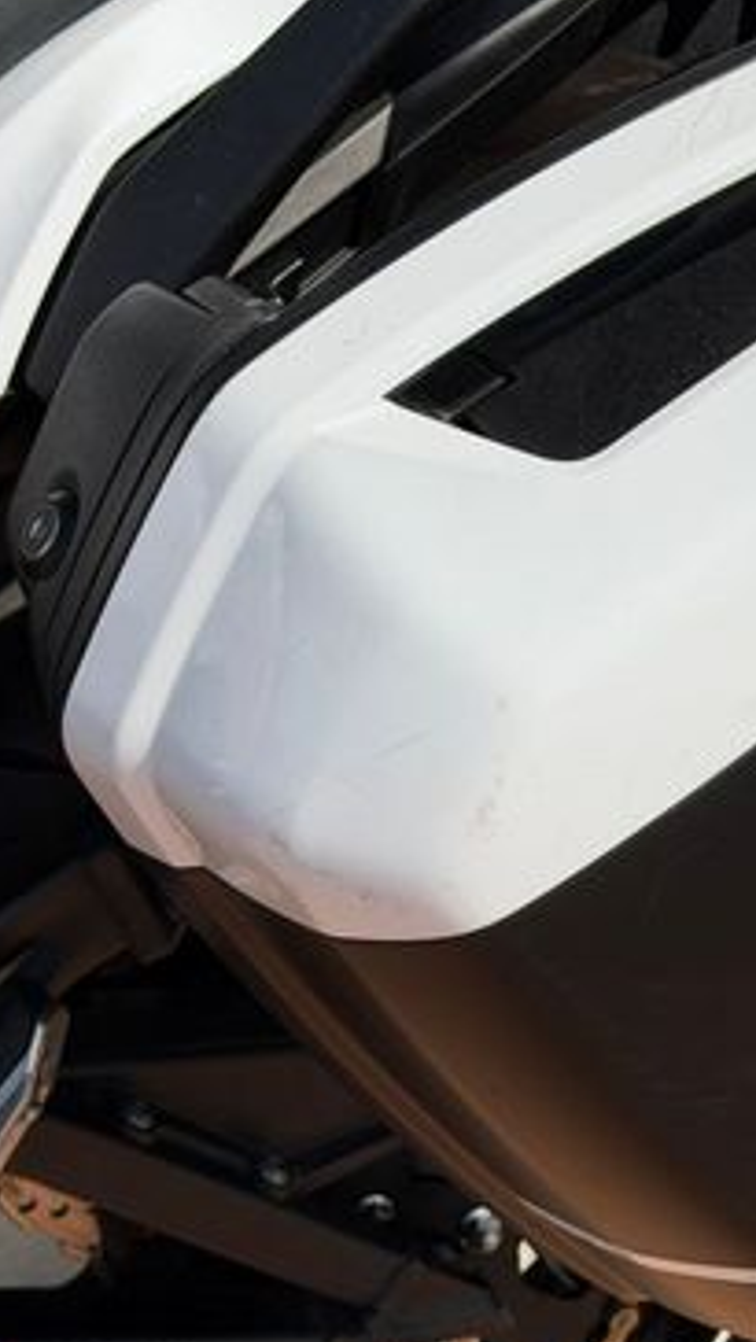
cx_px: 726
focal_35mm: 92
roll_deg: -1.0
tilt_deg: -27.4
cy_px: 571
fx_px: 3276
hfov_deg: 13.0
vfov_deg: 23.1
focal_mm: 6.76
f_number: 1.78
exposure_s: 1/9901
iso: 64
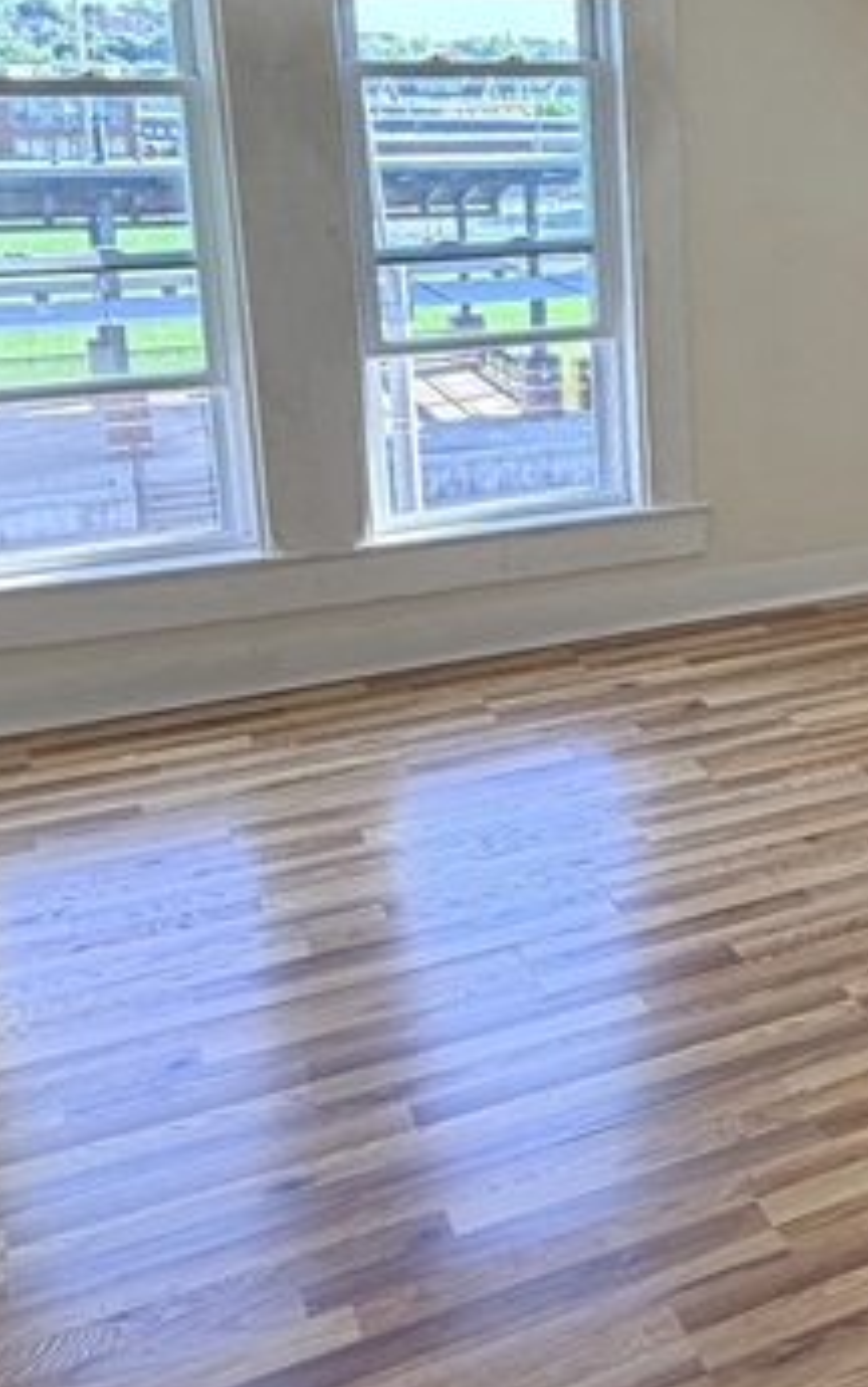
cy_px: 434
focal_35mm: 44
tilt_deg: -13.3
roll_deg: -0.3
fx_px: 1663
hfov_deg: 26.5
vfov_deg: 44.4
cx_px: 997
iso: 125
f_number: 2.2
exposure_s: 1/120
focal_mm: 2.22
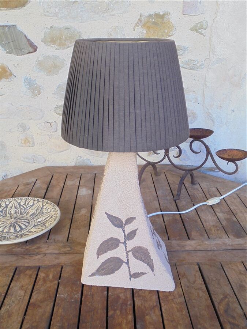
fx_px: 362
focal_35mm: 38
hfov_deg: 37.7
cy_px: 164
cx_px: 124
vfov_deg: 49.0
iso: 100
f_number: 4.2
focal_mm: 6.9
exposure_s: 1/30
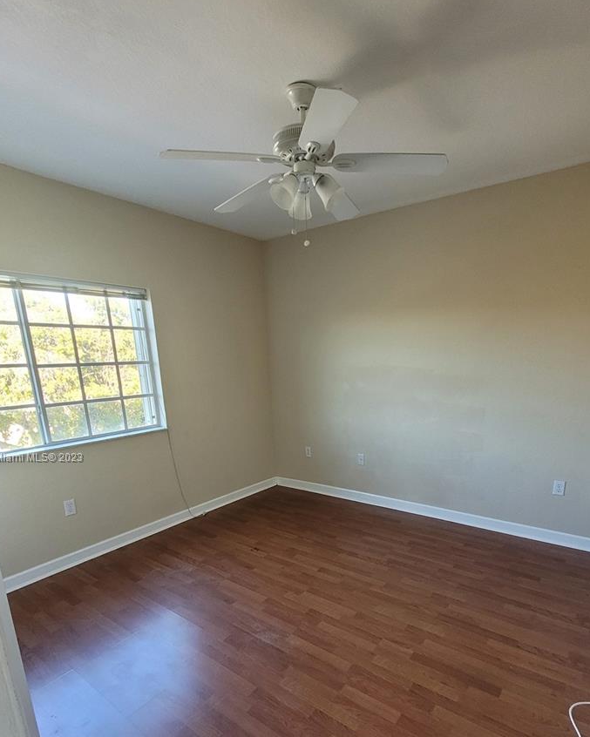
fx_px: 393
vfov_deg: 84.8
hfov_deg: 73.7
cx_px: 315
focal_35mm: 18
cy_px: 458
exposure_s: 1/60
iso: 200
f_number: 2.2
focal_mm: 1.74
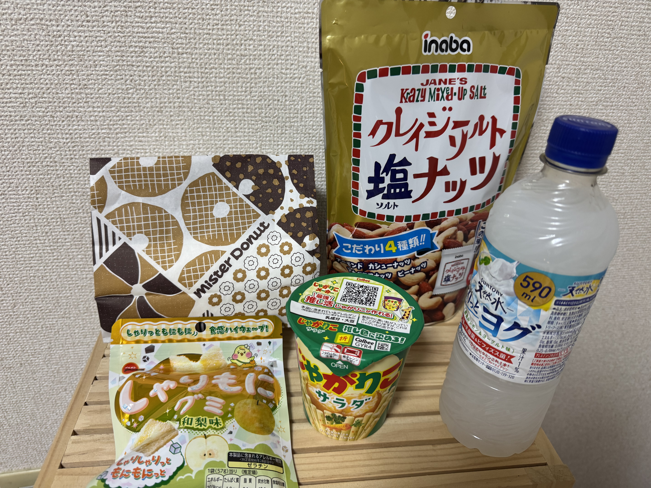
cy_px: 244
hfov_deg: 71.6
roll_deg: -3.8
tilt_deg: -29.8
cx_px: 326
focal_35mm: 24
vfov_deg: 56.8
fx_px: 451
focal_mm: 6.76
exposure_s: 1/60
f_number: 1.78
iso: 160
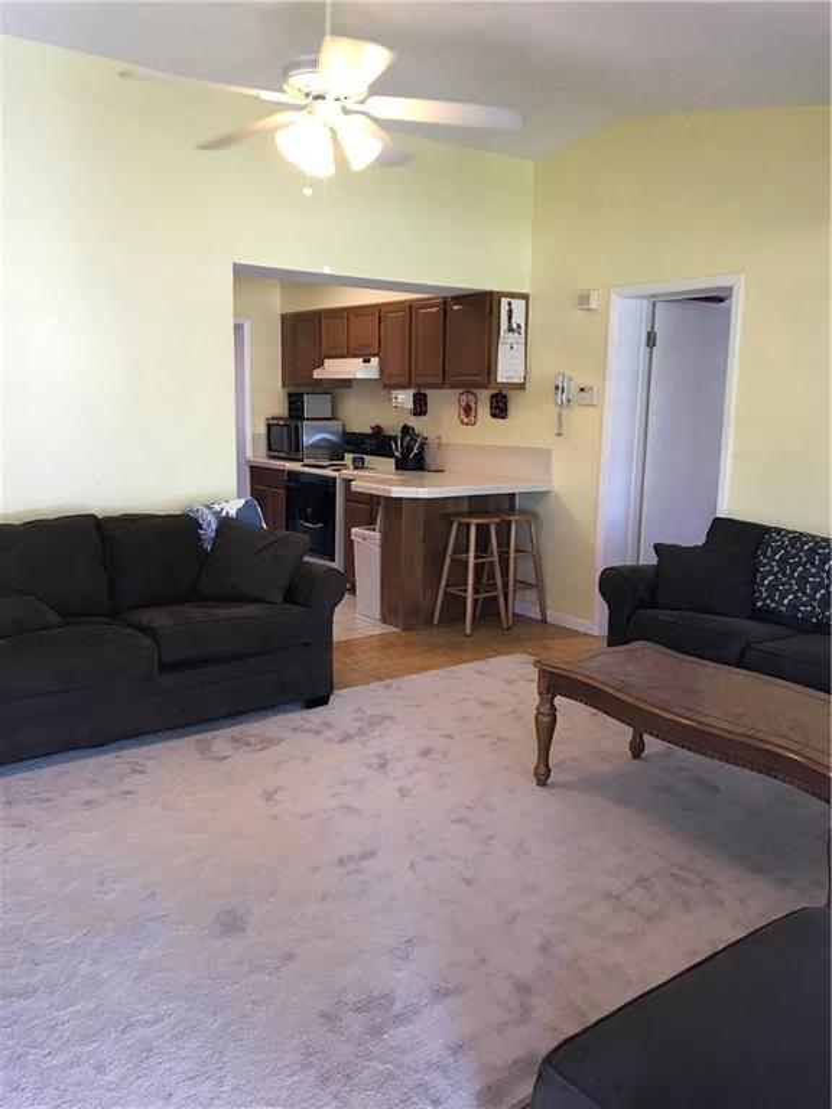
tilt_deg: -8.5
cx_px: 416
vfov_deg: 63.4
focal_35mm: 28
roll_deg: +0.0
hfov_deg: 49.7
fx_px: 897
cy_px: 554
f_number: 1.8
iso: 32
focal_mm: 3.99
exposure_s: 1/30
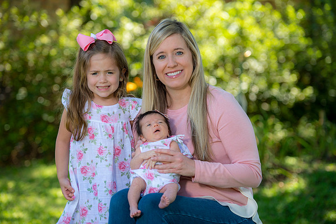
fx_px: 1119
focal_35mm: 120
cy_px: 112
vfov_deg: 11.4
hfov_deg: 17.1
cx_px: 168
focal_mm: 120
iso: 100
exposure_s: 1/250
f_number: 2.8
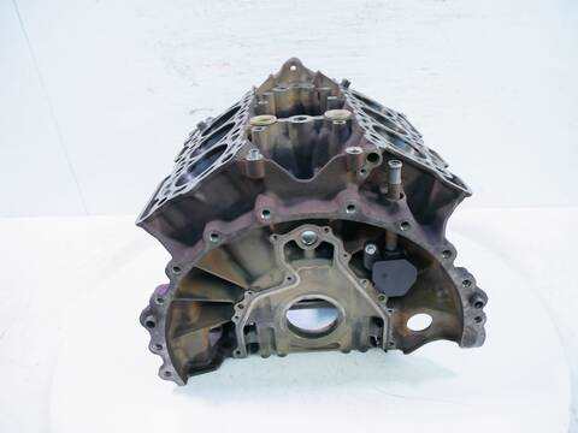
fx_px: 434
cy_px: 216
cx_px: 289
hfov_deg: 67.3
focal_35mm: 26
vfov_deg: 53.1
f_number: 3.5
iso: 400
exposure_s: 1/60
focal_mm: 13
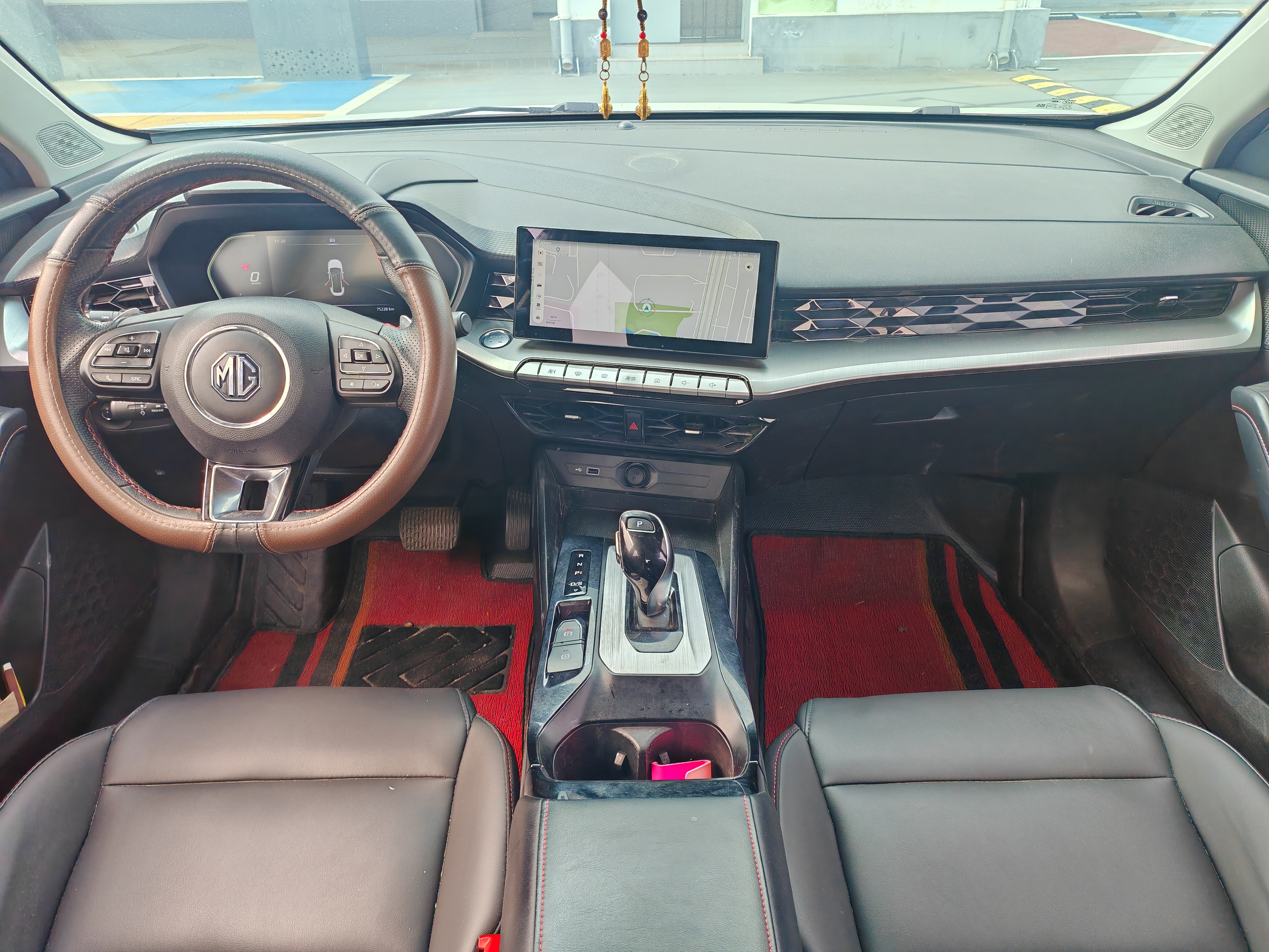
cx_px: 634
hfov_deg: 69.4
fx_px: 916
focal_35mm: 25
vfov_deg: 54.9
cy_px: 476
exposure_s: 1/200
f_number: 1.9
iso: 50
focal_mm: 5.3
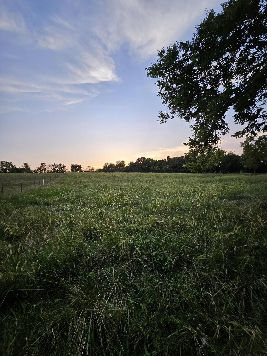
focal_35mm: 13
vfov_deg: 106.2
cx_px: 134
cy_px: 178
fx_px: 134
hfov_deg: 89.9
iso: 50
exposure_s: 1/225
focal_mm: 1.74
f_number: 2.2
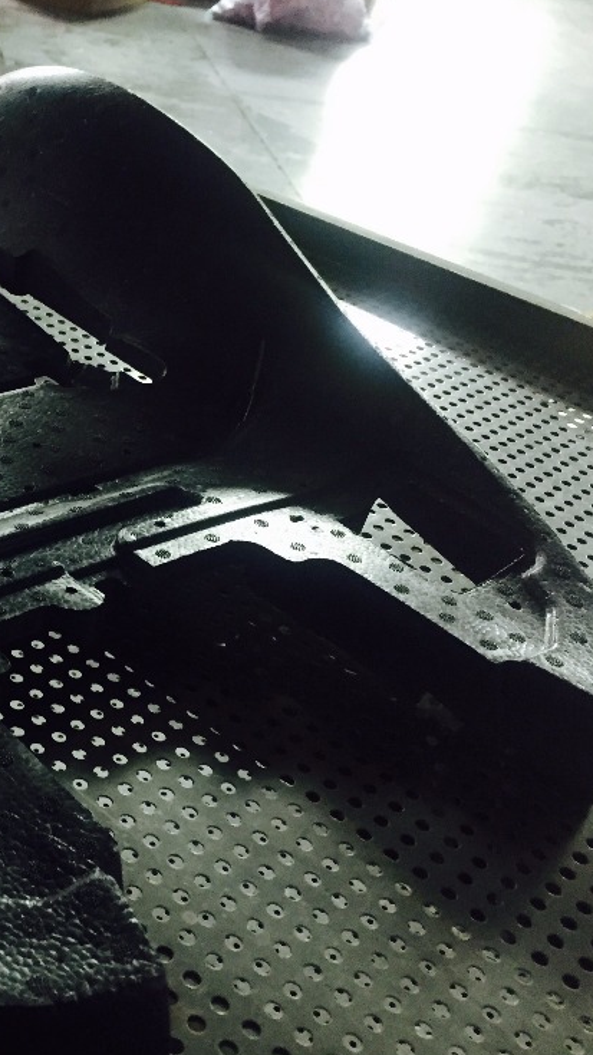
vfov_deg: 47.4
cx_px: -11
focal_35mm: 43
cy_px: 531
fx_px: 1203
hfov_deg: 26.1
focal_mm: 4.15
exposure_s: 1/33
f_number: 2.2
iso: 250
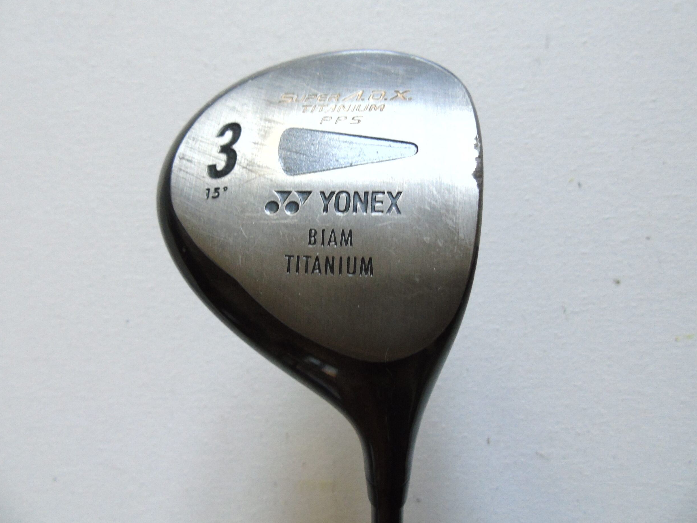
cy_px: 260
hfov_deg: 67.3
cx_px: 337
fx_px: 523
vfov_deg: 53.1
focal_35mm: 26
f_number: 3.4
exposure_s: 1/30
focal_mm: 4.4
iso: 400
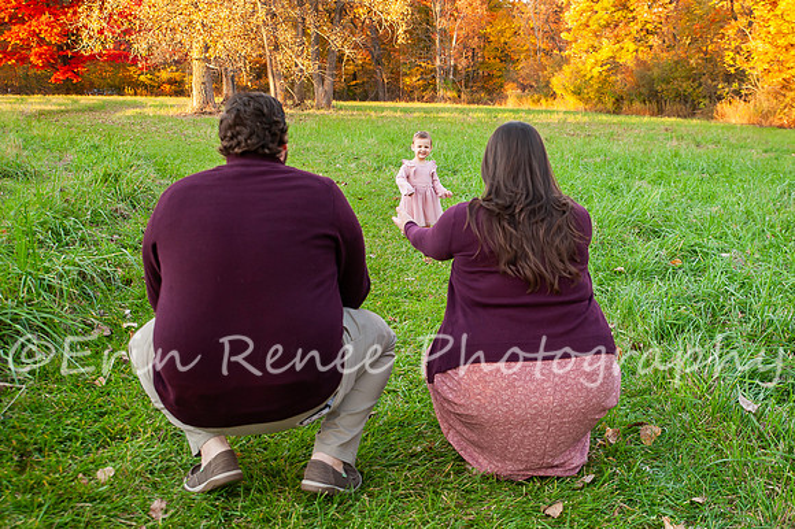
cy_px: 254
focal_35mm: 40
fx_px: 883
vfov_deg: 33.4
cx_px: 467
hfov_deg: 48.3
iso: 640
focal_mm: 34
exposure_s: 1/200
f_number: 4.5
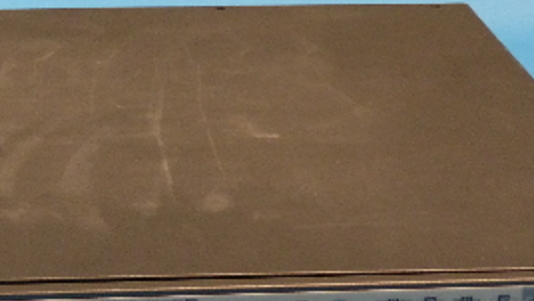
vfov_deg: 11.6
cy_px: 279
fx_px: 1473
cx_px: 122
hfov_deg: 20.4
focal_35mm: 104
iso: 400
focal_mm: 7.1
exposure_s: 1/40
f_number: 2.8
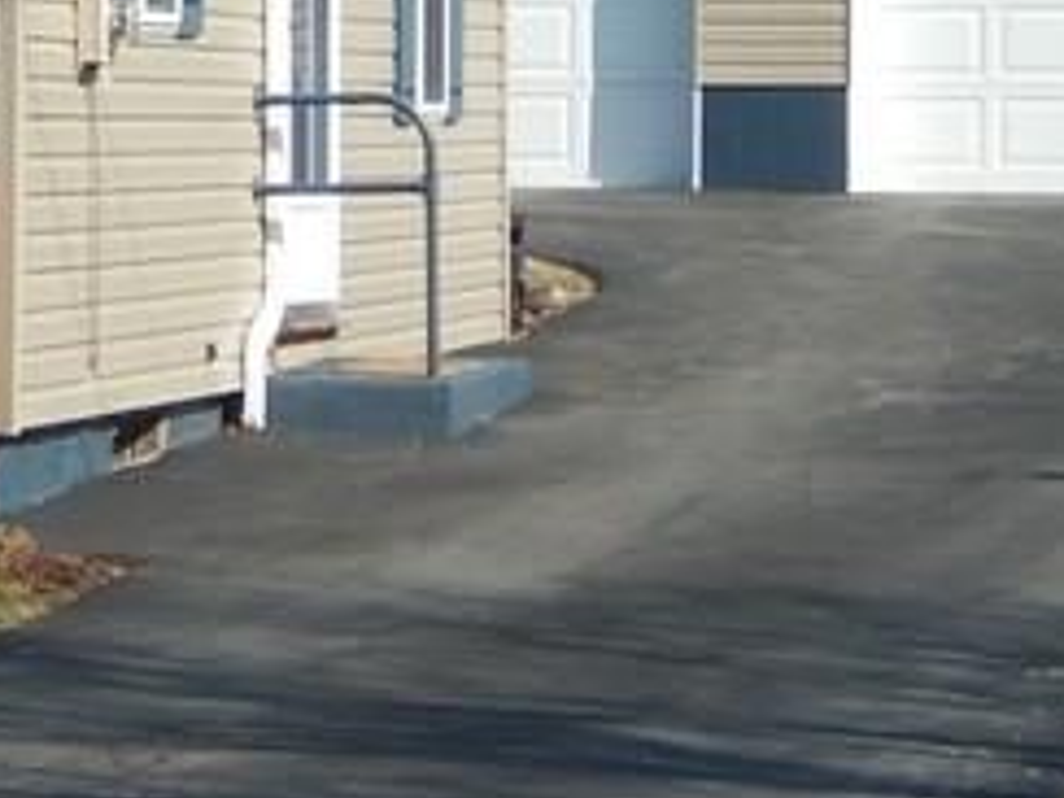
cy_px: 275
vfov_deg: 6.1
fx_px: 7469
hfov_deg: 8.1
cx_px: -235
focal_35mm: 243
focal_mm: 10.4
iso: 125
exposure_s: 1/640
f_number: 4.6
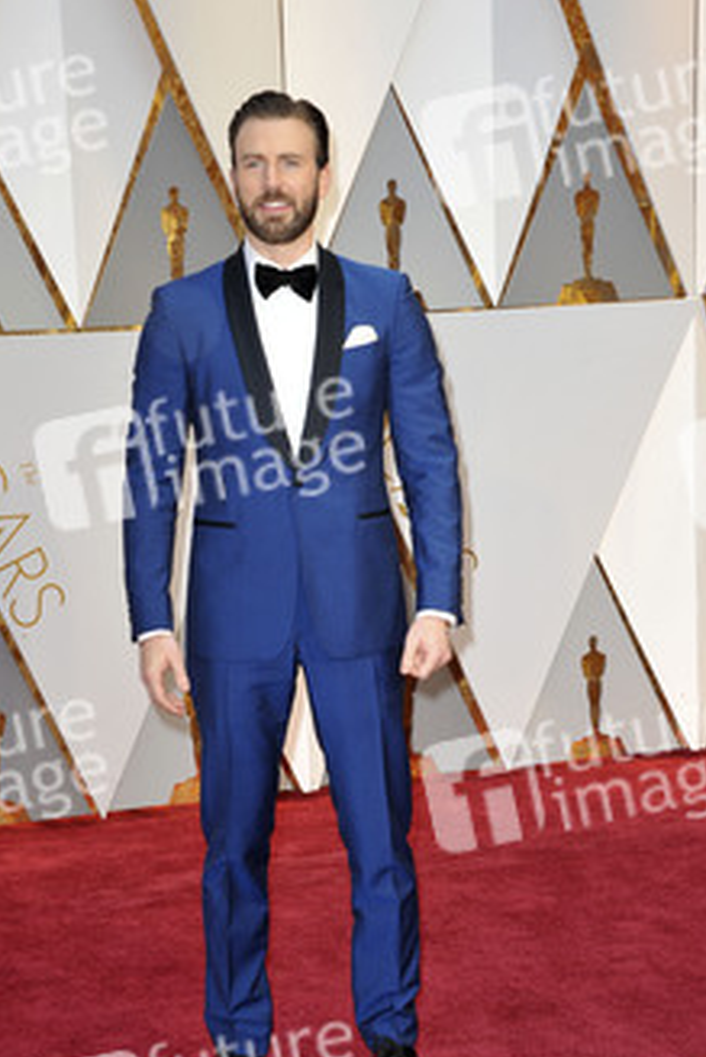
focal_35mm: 83
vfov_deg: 24.4
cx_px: 295
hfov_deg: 16.5
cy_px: 616
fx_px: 2439
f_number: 7.1
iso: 1000
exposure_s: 1/250
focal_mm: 68
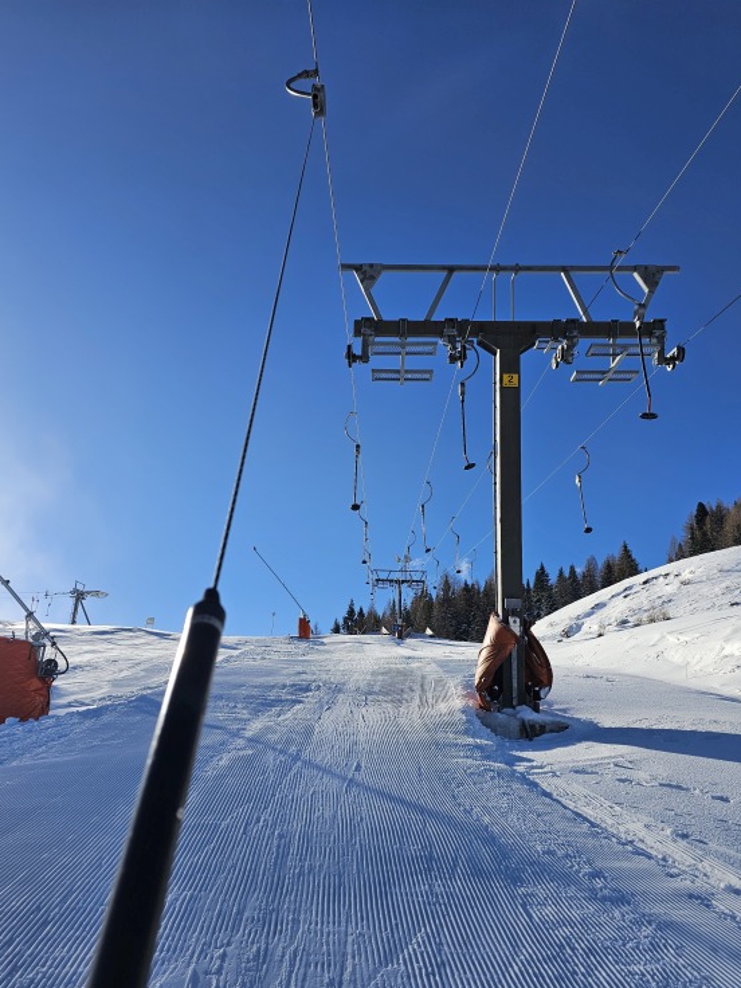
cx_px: 380
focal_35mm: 25
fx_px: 714
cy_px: 520
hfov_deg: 54.9
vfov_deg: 69.3
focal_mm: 6.3
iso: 16
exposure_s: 1/1395
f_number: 1.7
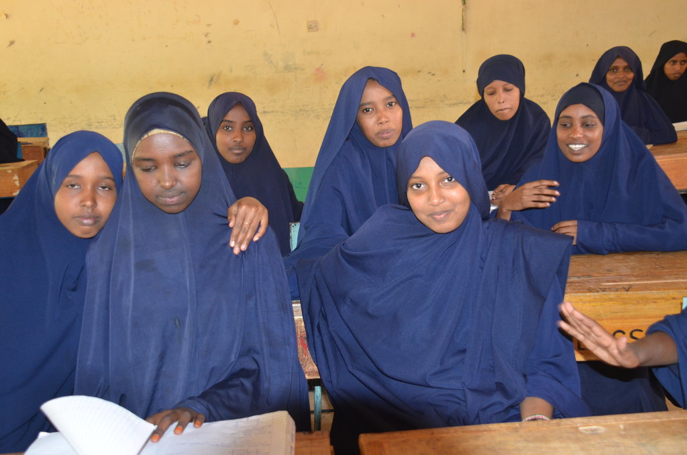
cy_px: 228
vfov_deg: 29.7
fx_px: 857
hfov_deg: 43.7
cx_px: 344
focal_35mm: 45
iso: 800
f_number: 4.2
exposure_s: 1/60
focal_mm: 30
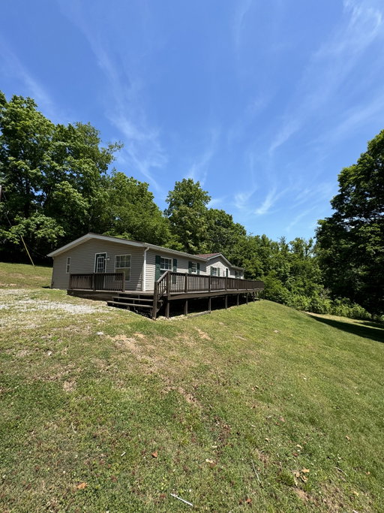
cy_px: 256
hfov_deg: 85.7
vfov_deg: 102.1
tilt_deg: +8.0
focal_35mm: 14
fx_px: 207
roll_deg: +0.3
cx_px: 192
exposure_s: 1/1126
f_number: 2.2
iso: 50
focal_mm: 2.22
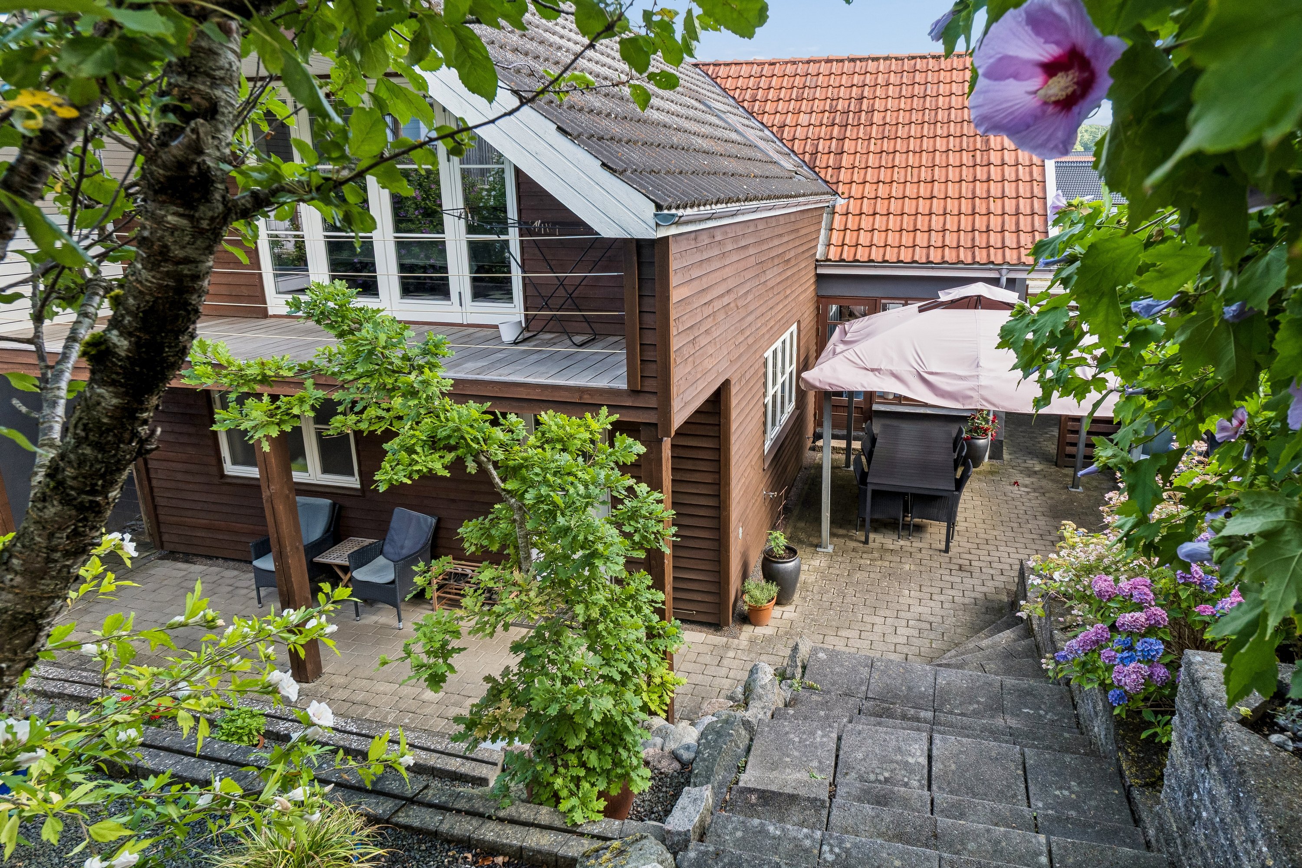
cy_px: 434
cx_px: 651
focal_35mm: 21
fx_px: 759
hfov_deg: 81.2
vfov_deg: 59.5
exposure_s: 1/80
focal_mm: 14
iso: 250
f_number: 8
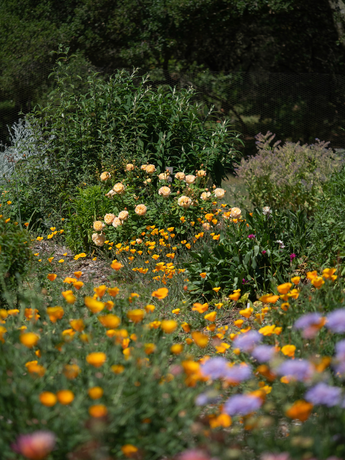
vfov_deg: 16.4
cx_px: 172
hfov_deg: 12.3
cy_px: 230
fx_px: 1595
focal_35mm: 120
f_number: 2.8
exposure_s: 1/5000
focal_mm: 60
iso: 200
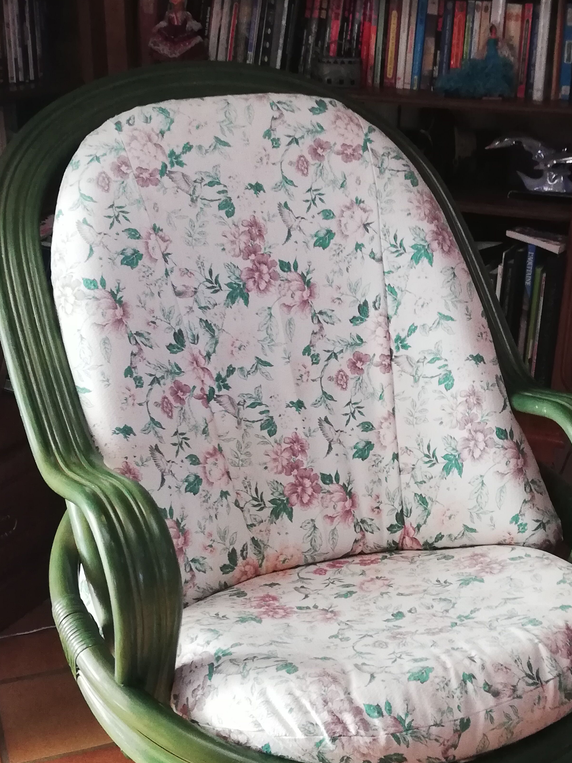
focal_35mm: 52
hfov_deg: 27.9
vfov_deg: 36.6
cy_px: 487
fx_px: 1146
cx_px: 370
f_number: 2.2
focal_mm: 3.81
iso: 400
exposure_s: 1/30
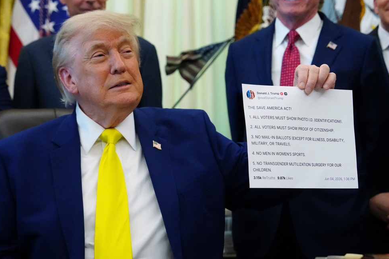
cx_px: 200
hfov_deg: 25.4
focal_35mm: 80
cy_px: 127
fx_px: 864
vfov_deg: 17.1
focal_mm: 51
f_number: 3.5
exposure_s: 1/500
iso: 6400
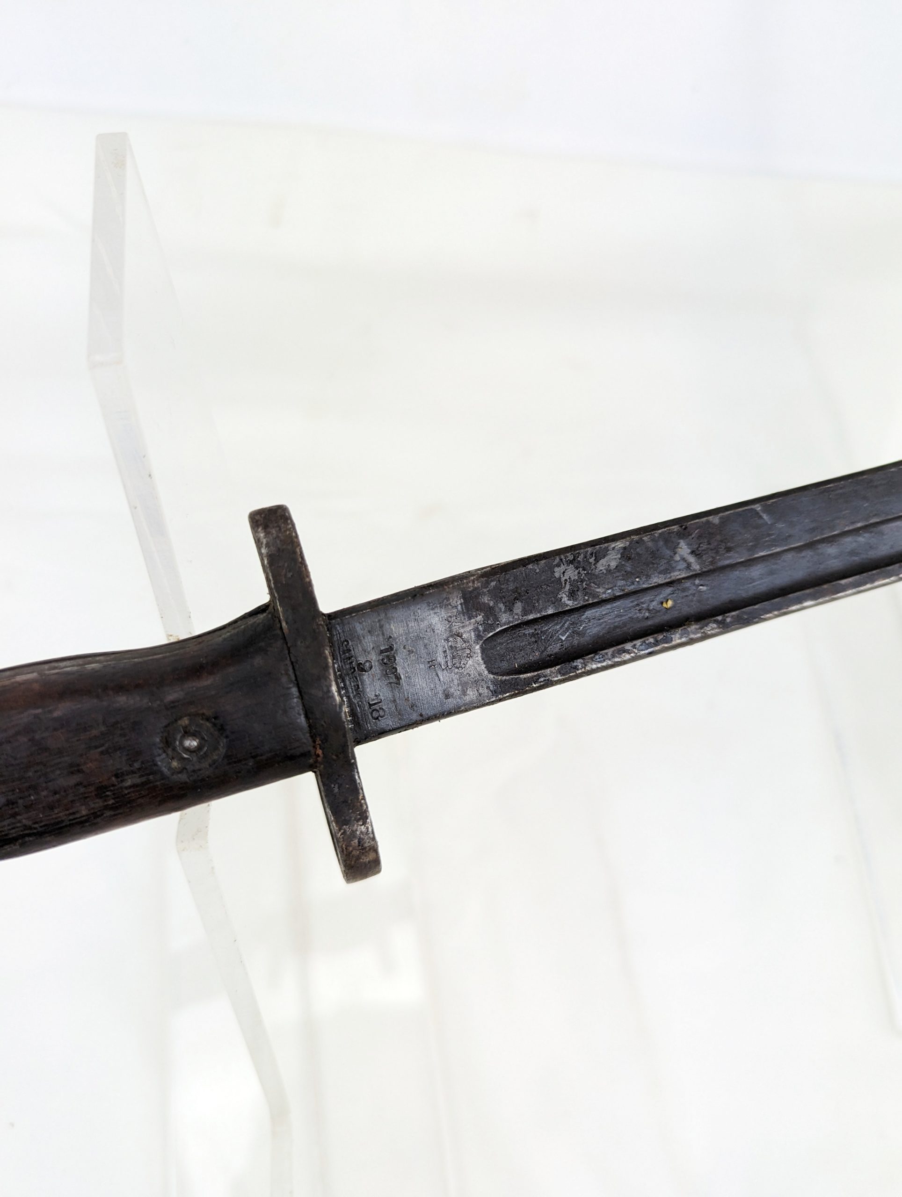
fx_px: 832
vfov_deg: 71.5
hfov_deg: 56.9
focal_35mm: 24
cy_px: 598
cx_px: 451
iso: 151
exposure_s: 1/273
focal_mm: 6.81
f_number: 1.85
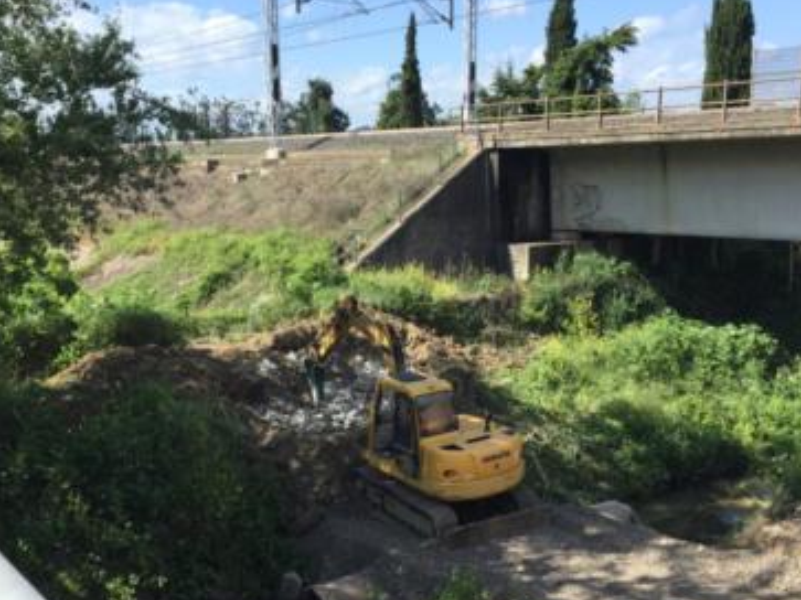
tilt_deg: -12.9
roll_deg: +0.0
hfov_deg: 46.8
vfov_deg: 35.8
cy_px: 369
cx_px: 406
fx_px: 925
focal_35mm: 40
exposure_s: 1/1276
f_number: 2.2
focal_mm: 4.15
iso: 32
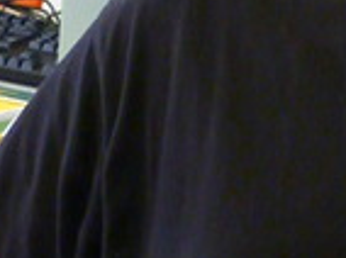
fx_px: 2026
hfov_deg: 9.5
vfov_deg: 7.2
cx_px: 538
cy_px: -134
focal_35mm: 203
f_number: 3.2
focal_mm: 8
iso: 800
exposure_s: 1/80
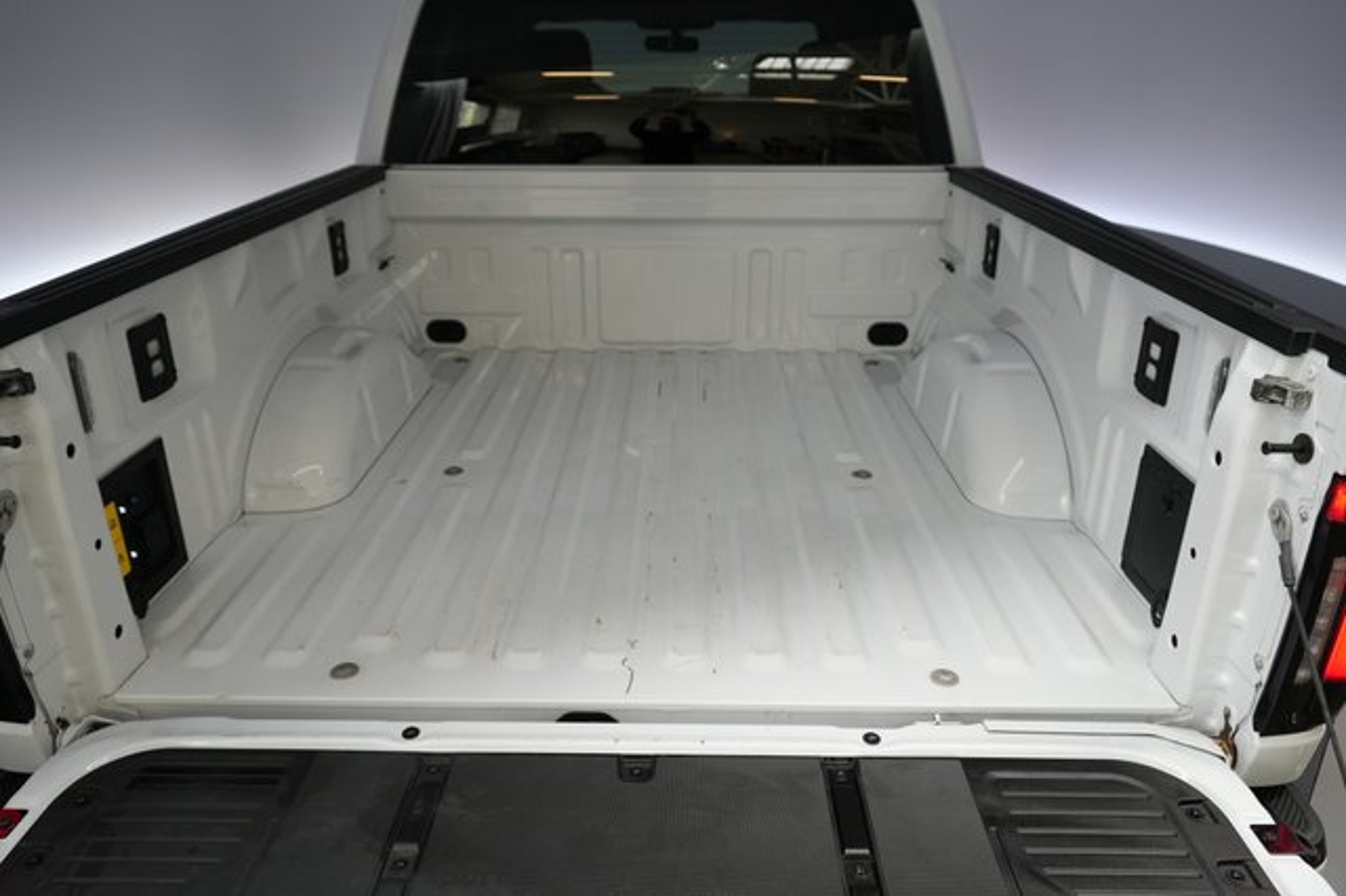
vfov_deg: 51.2
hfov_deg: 71.5
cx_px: 673
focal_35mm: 25
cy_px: 448
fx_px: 934
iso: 800
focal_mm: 25
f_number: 4
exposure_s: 1/160
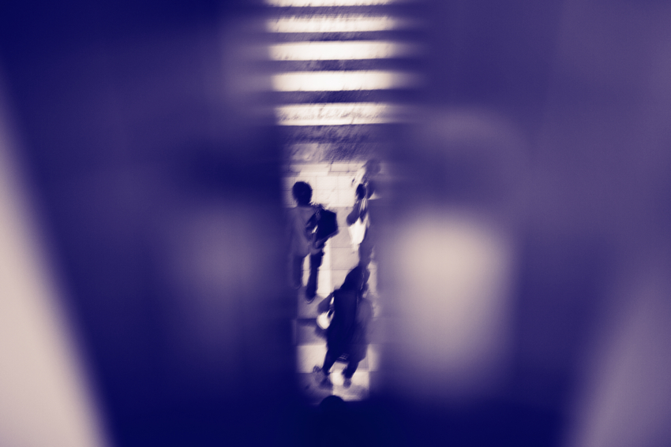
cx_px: 336
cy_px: 224
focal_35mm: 45
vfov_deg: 29.9
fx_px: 839
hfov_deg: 43.6
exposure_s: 1/3.33
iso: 200
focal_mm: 30
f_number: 2.8
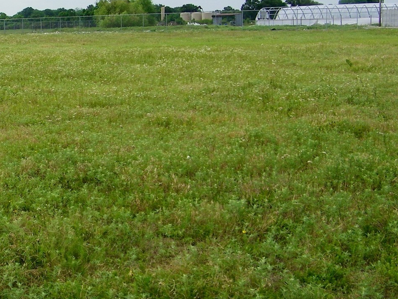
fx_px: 701
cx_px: 12
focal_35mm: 61
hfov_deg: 29.8
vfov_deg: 24.0
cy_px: 120
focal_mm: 5.4
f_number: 7.2
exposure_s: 1/200
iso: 80
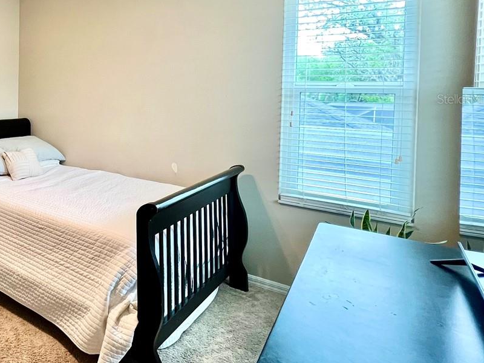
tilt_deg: -1.5
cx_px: 10
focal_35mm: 26
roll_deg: -0.1
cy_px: 99
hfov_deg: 54.1
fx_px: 364
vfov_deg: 51.2
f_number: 1.8
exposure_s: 1/120
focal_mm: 1.57
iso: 200
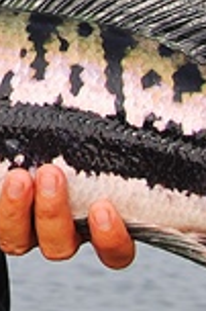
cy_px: -86
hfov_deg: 7.1
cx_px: -169
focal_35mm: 187
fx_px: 1608
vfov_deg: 10.8
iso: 100
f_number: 6.3
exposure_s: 1/250
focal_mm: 21
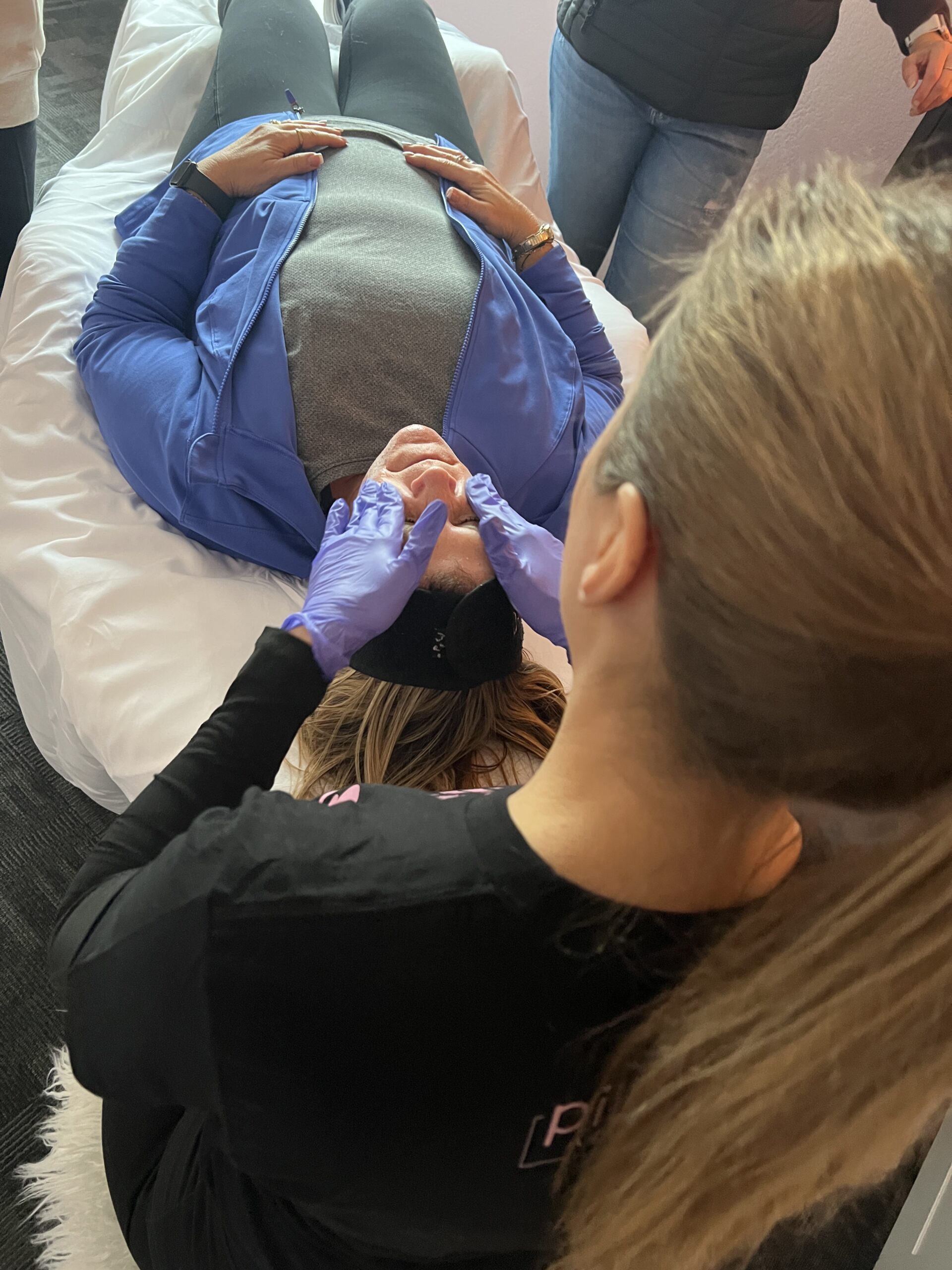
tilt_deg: -50.5
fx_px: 953
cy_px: 635
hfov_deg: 53.1
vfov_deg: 67.3
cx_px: 476
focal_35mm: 26
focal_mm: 5.7
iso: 500
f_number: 1.5
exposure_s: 1/60
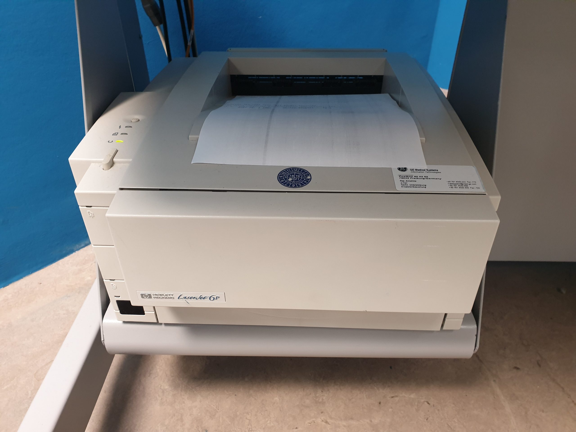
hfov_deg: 67.3
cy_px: 216
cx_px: 288
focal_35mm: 26
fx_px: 433
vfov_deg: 53.1
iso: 250
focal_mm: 4.3
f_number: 2.4
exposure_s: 1/25
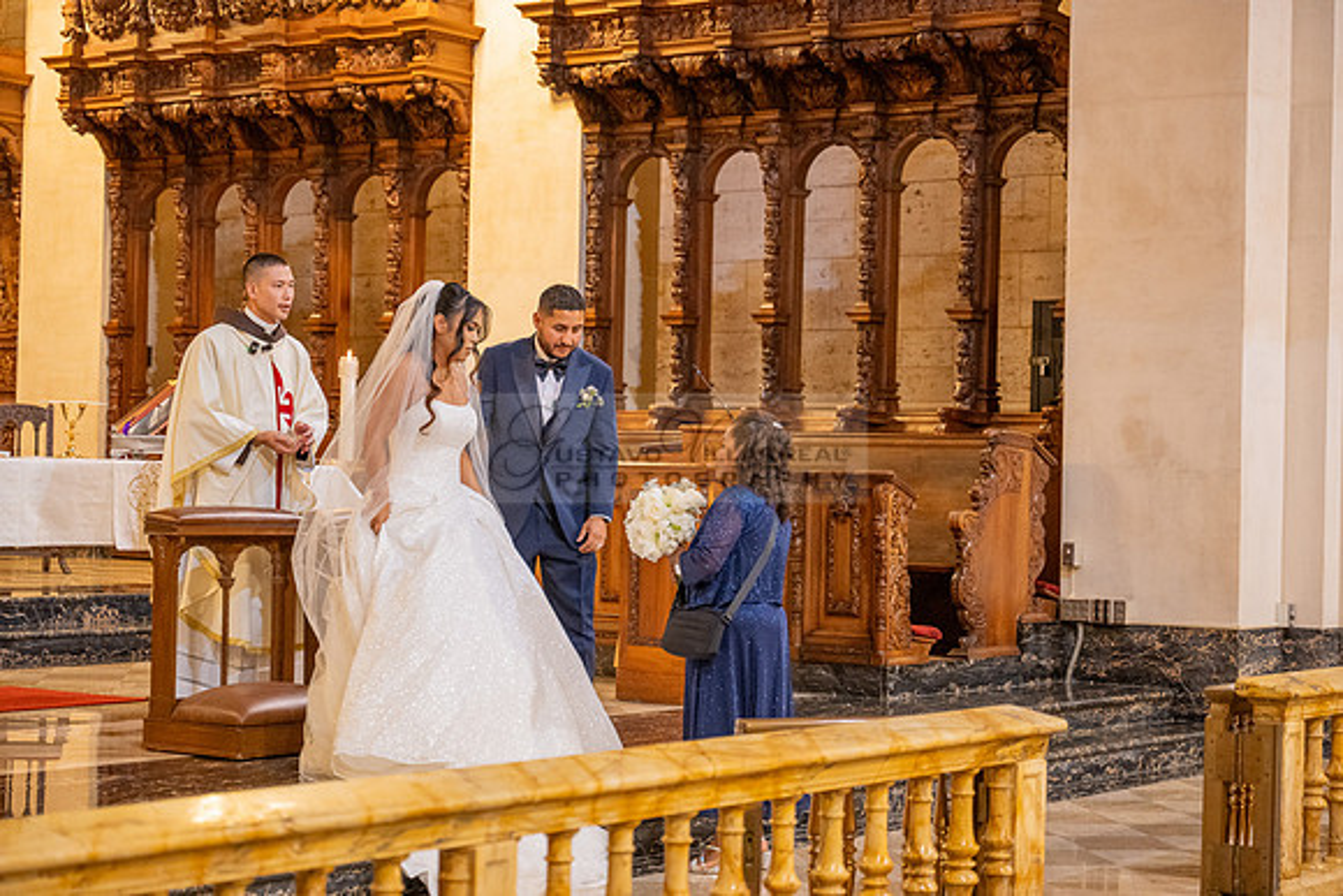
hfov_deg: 28.8
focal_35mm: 70
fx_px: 2612
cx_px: 672
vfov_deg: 19.5
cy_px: 448
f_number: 2.8
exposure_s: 1/125
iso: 2000
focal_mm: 70
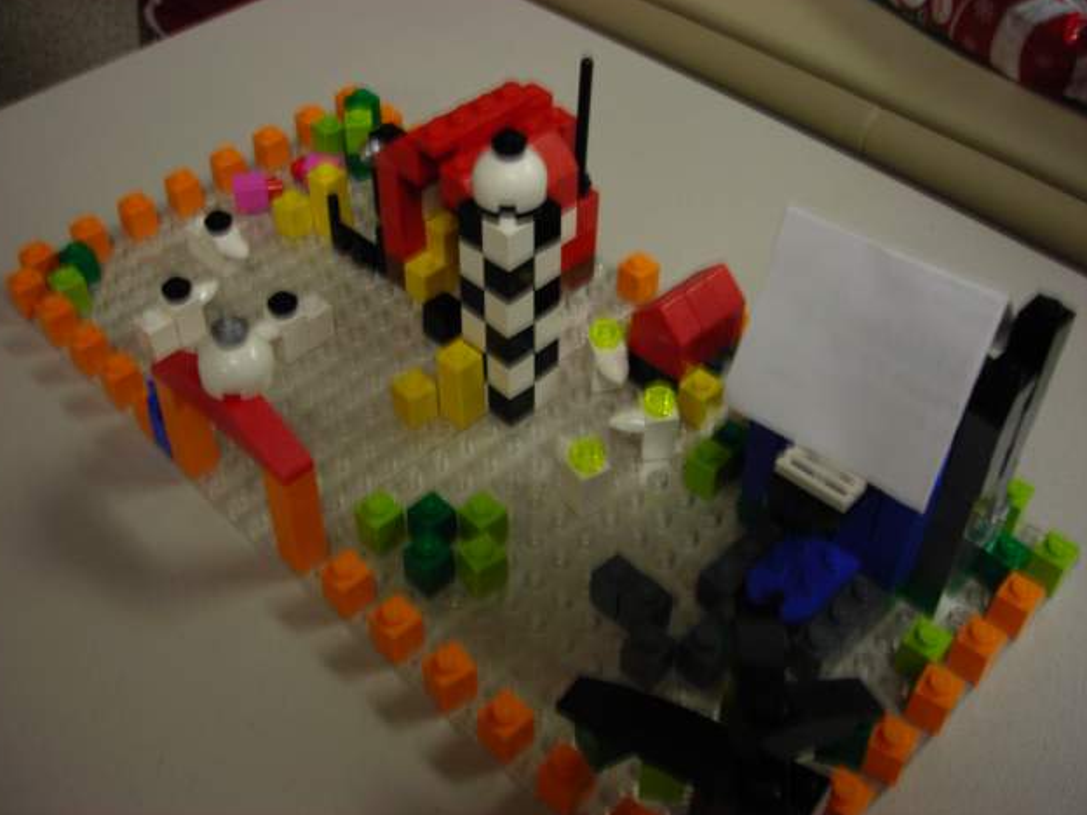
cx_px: 533
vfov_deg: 36.8
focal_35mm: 39
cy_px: 402
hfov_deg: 47.9
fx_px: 1225
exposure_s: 1/9
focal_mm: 6.3
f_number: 3.2
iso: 50
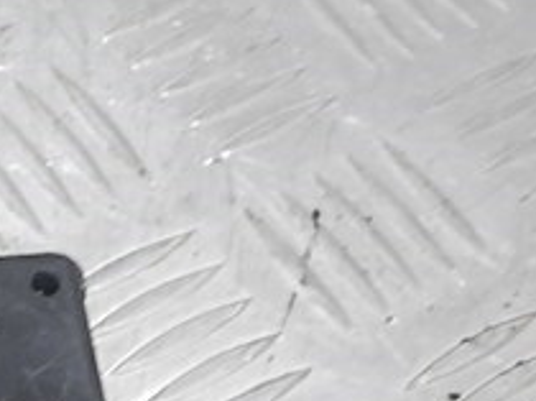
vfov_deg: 12.9
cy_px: 396
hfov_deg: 16.0
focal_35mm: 113
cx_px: -260
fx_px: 1748
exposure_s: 1/10
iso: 400
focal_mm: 6.6
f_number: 4.2
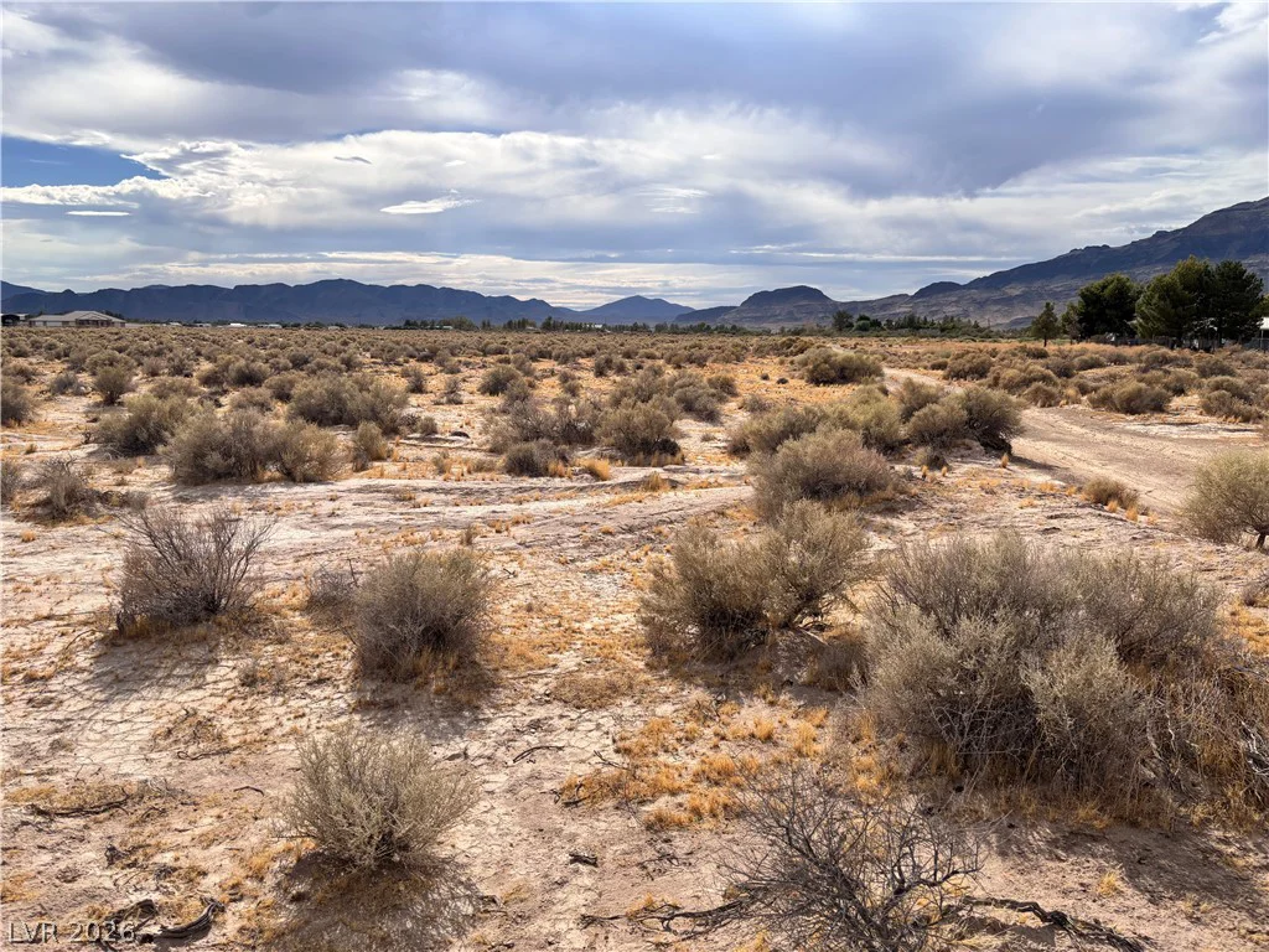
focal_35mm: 26
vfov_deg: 53.1
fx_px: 953
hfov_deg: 67.3
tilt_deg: -8.6
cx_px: 634
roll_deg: -0.8
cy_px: 476
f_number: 1.6
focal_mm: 5.96
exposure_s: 1/6711
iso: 50
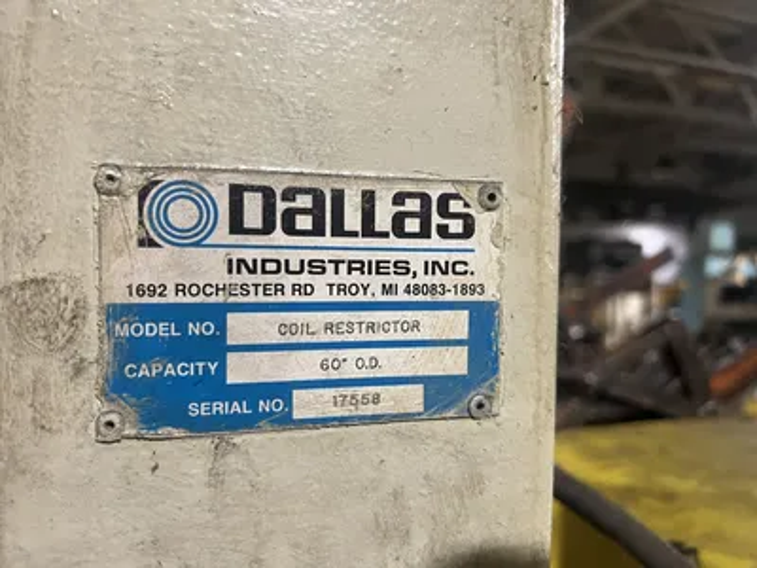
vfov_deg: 53.1
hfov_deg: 67.3
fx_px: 569
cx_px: 378
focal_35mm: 26
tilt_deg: -1.5
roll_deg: +0.1
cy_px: 284
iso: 400
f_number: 1.5
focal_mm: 5.7
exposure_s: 1/60
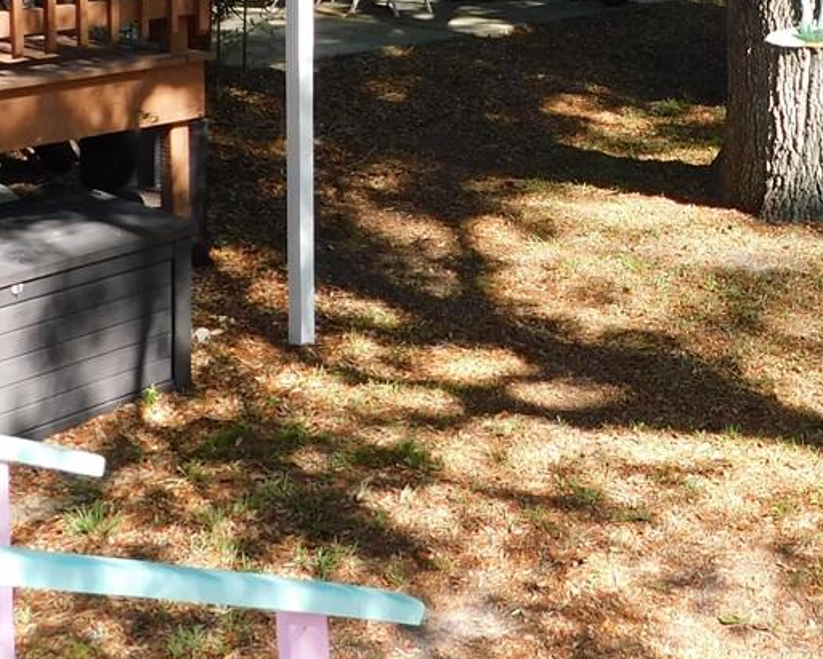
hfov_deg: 26.4
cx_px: 704
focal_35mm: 70
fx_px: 1706
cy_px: -5
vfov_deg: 21.1
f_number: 3
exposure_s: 1/320
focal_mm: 4
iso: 125
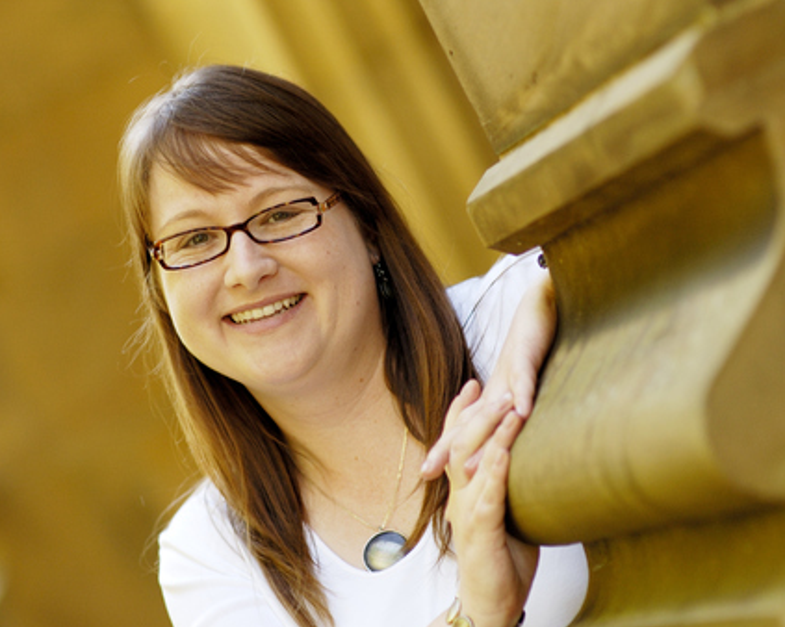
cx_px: 288
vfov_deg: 9.1
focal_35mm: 170
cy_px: 298
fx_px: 3940
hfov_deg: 11.4
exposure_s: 1/250
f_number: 1.8
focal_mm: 85
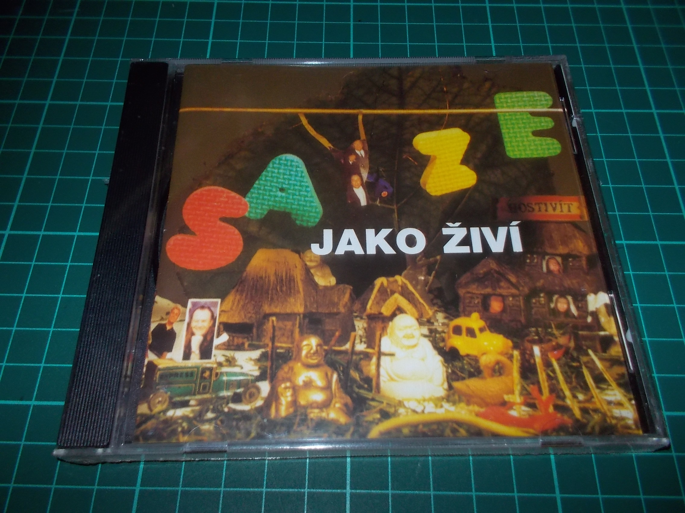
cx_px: 342
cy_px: 256
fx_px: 574
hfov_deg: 61.7
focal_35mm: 29
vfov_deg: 48.2
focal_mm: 4.1
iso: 200
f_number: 3.3
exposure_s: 1/30
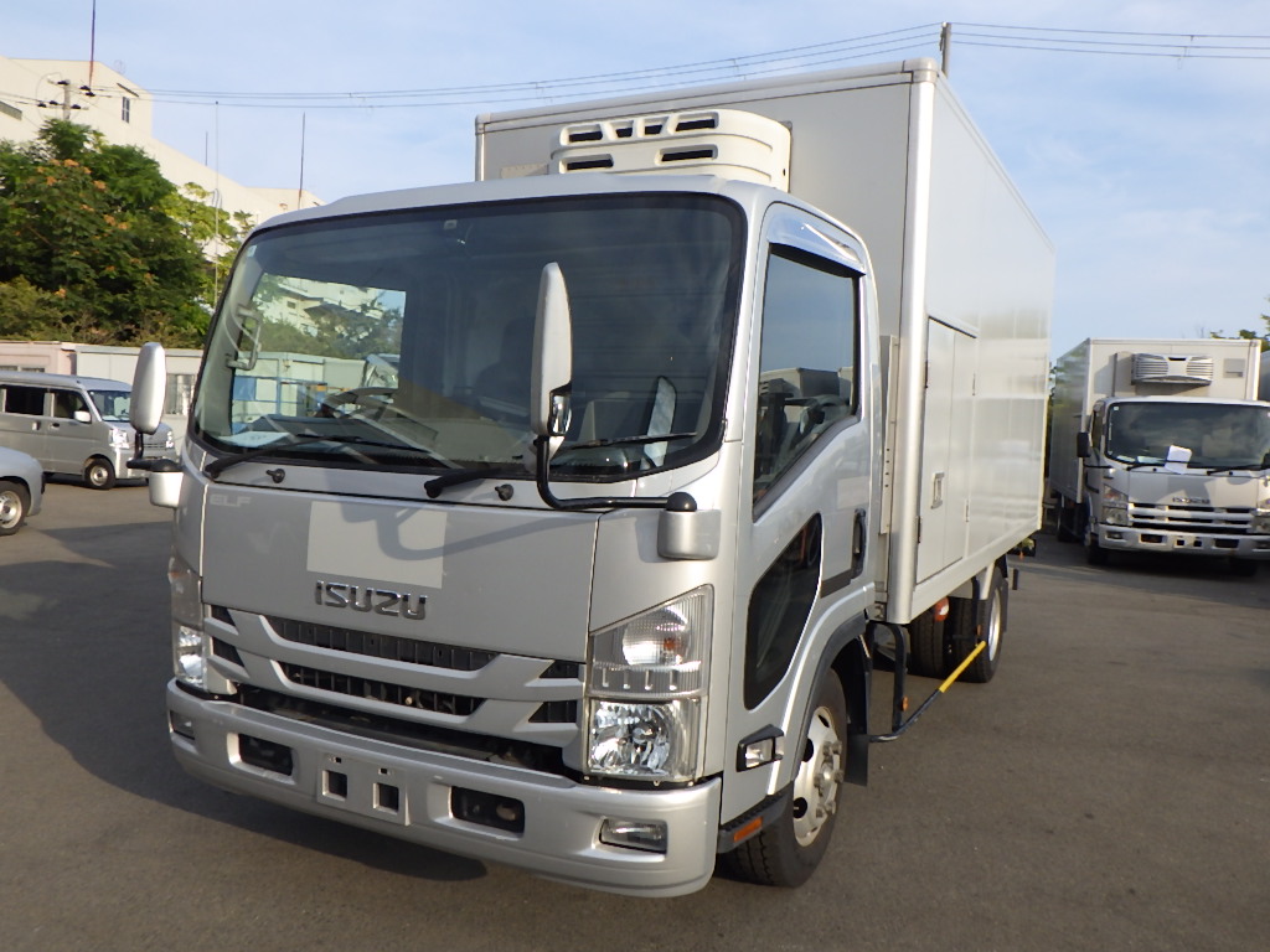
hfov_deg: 63.4
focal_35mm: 28
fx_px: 1027
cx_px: 635
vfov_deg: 49.7
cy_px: 476
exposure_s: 1/640
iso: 125
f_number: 4.2
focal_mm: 5
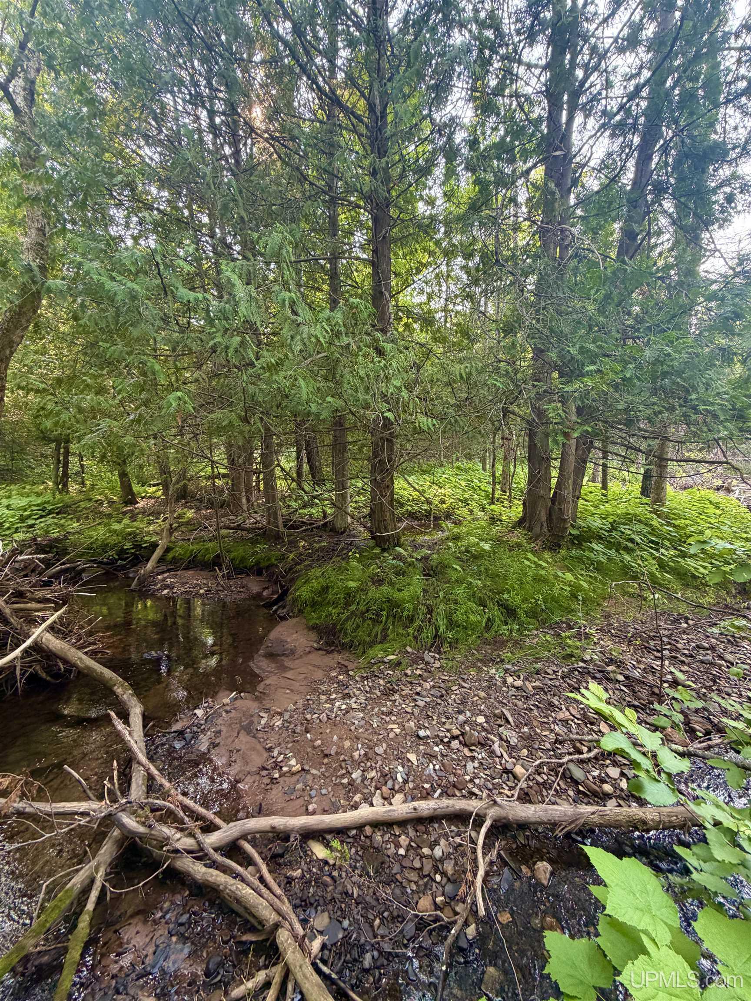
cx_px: 376
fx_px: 405
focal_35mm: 14
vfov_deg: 102.1
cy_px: 500
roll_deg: +0.3
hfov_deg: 85.7
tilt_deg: -4.4
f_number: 2.2
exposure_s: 1/121
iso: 200
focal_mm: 2.22
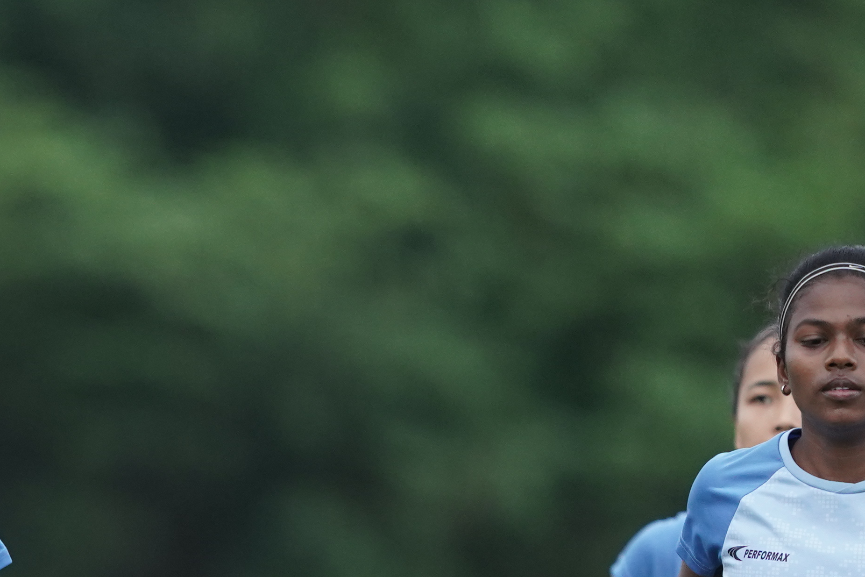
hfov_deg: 1.6
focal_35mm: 1296
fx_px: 31140
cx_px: -392
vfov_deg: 1.1
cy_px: 849
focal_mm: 400
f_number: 2.8
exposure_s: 1/2000
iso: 1600
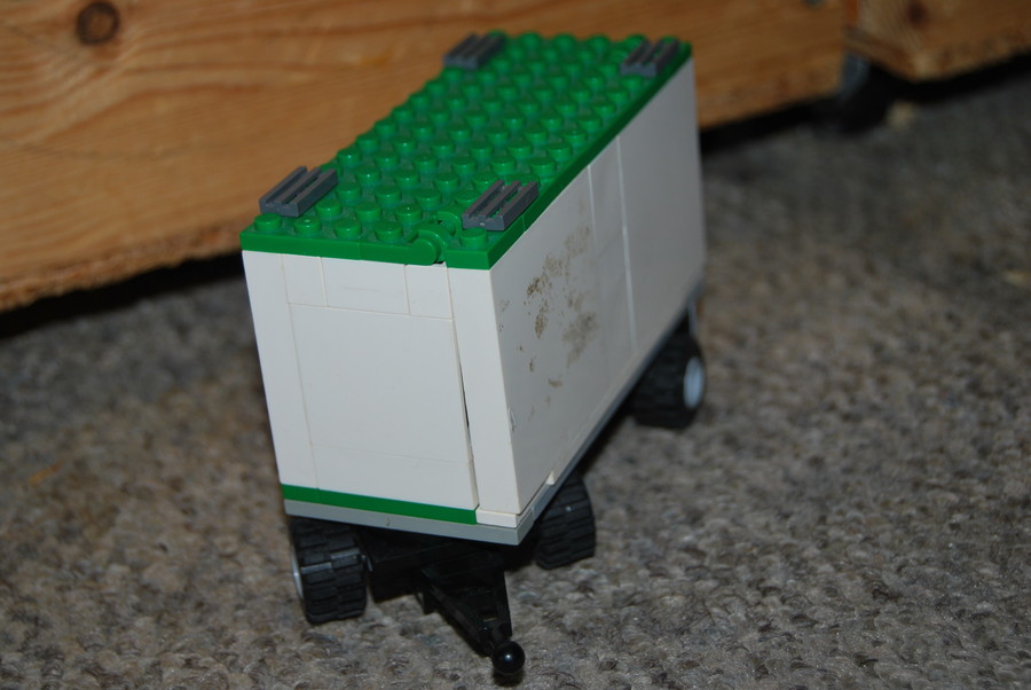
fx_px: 1978
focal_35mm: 69
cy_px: 345
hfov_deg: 29.2
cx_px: 516
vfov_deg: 19.8
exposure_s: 1/60
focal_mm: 46
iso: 200
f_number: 5.3
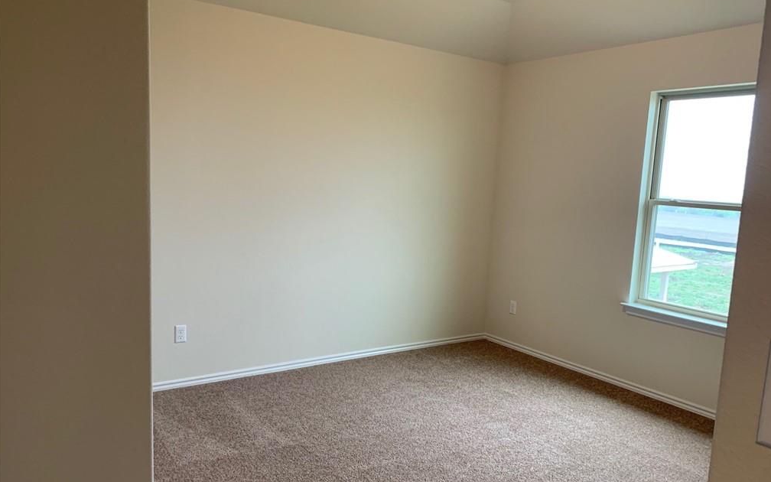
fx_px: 588
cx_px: 387
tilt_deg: -8.1
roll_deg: -3.2
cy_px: 257
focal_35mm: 28
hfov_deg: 66.5
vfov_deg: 44.5
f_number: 1.8
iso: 125
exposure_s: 1/60
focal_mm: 4.25
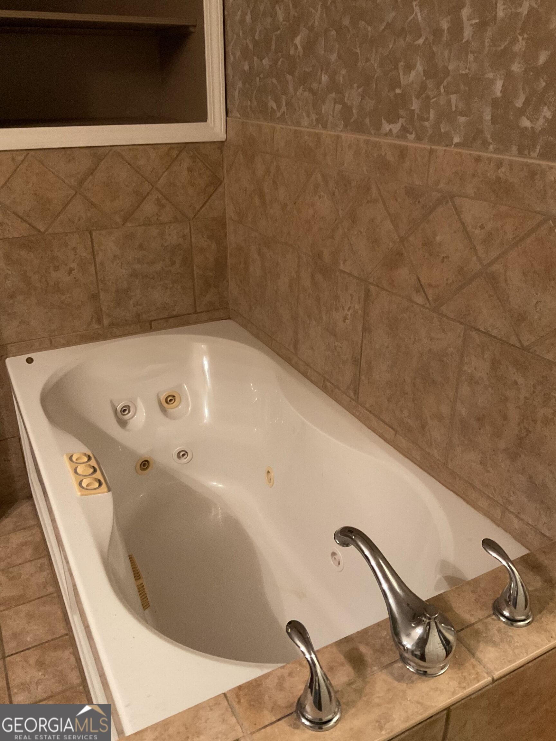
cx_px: 278
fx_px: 621
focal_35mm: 29
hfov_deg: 48.2
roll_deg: -1.1
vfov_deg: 61.7
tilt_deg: -26.3
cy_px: 370
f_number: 1.8
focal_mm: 3
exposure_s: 1/30
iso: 400
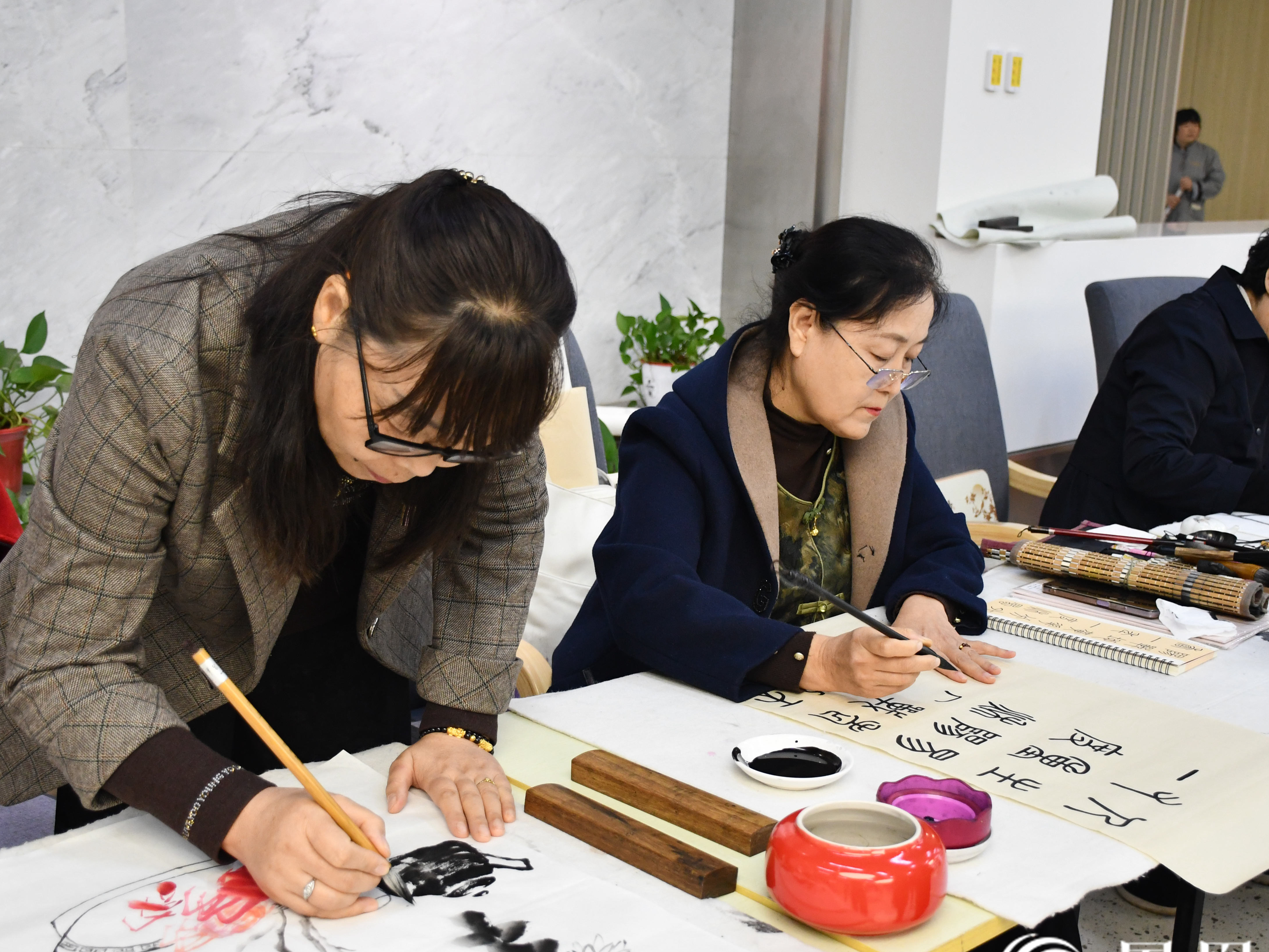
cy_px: 529
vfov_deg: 32.8
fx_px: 1613
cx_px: 698
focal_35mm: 44
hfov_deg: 42.9
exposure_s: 1/125
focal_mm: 24
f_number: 3.8
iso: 1600
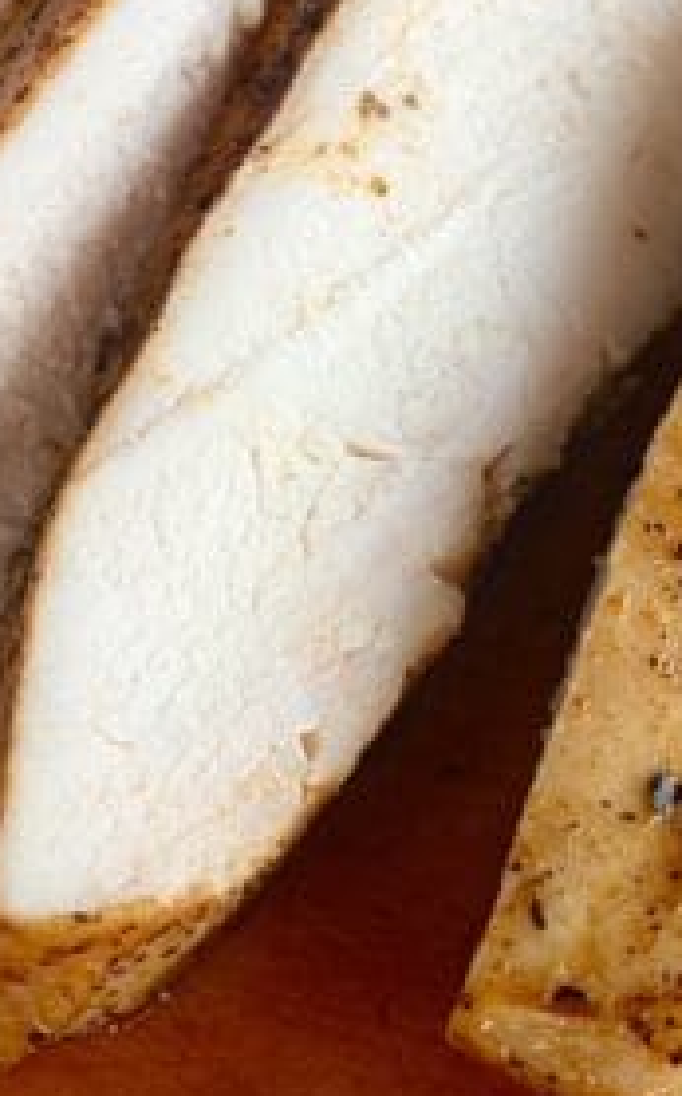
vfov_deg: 23.5
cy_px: 363
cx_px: 102
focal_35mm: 88
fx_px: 2625
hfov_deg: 14.7
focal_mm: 6.76
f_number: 1.78
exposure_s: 1/316
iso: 64
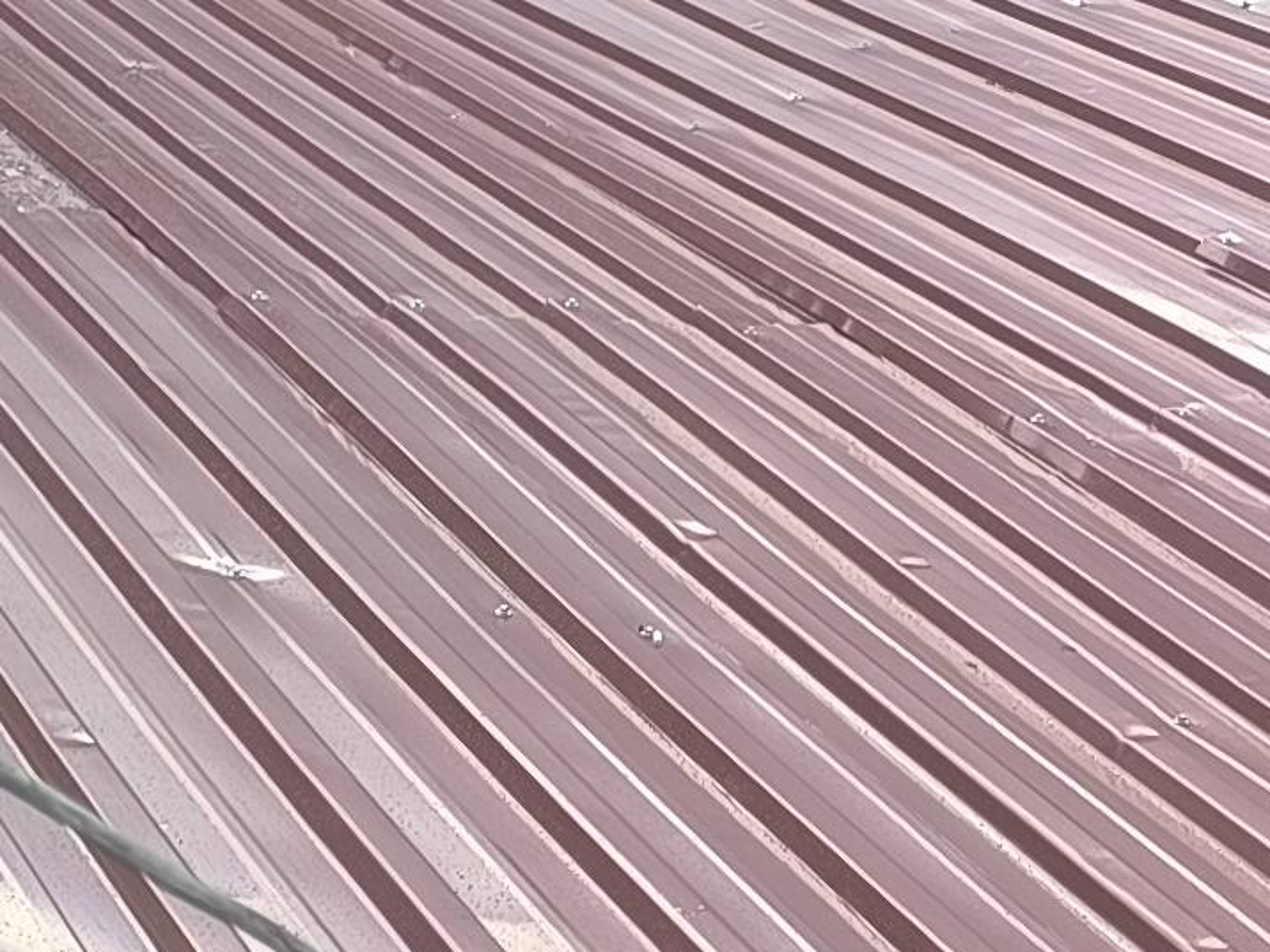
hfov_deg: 14.2
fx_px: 4806
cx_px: 1859
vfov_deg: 11.3
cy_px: 698
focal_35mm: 131
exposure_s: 1/122
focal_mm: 6.14
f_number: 1.65
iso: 50
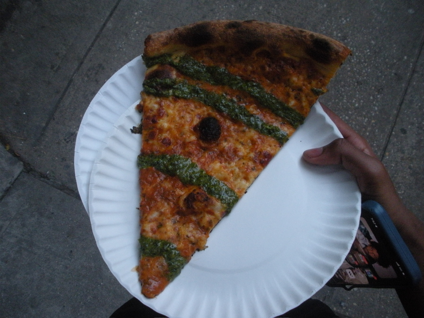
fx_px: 441
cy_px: 159
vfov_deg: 39.7
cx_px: 212
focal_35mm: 36
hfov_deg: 51.4
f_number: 3.5
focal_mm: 6.3
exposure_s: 1/58.4
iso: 400
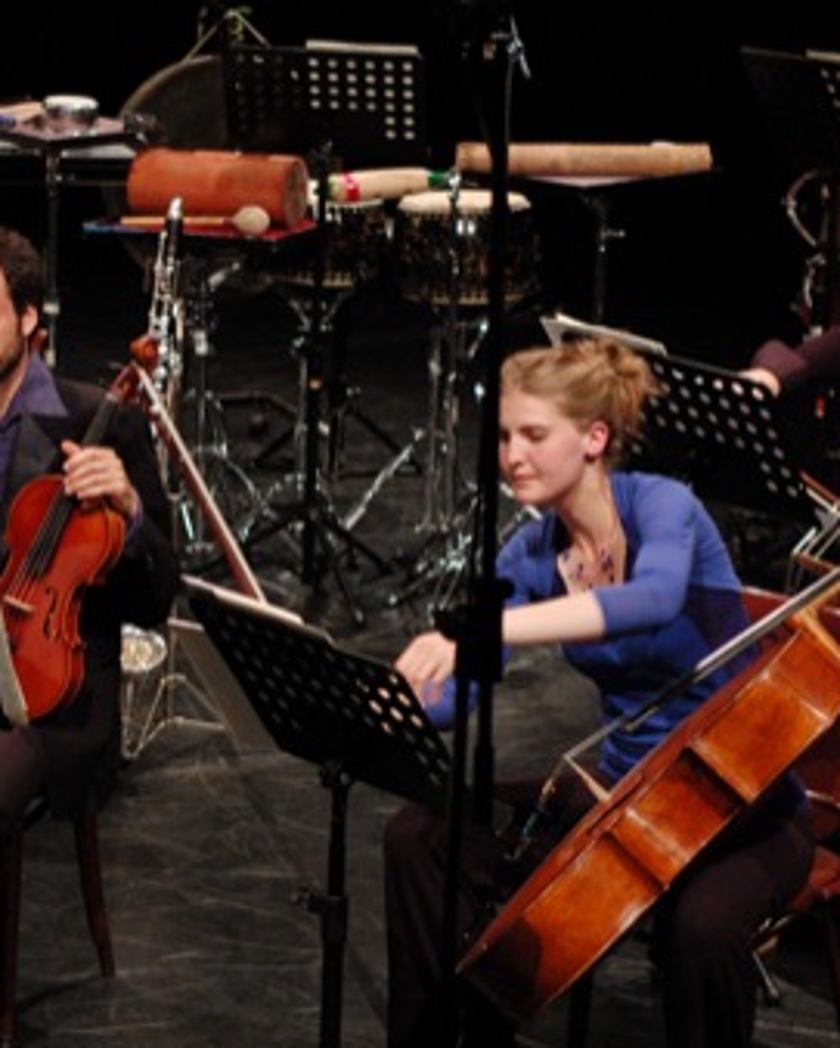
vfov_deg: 14.5
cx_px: 25
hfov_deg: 11.5
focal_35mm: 133
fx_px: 4128
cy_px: 501
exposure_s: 1/80
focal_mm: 50
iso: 1600
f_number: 4.5
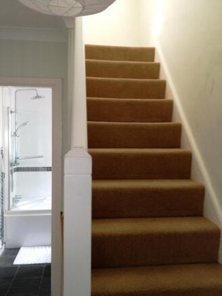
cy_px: 148
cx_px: 111
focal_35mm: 35
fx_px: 299
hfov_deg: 40.7
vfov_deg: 52.6
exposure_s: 1/20
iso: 80
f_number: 2.4
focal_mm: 4.28
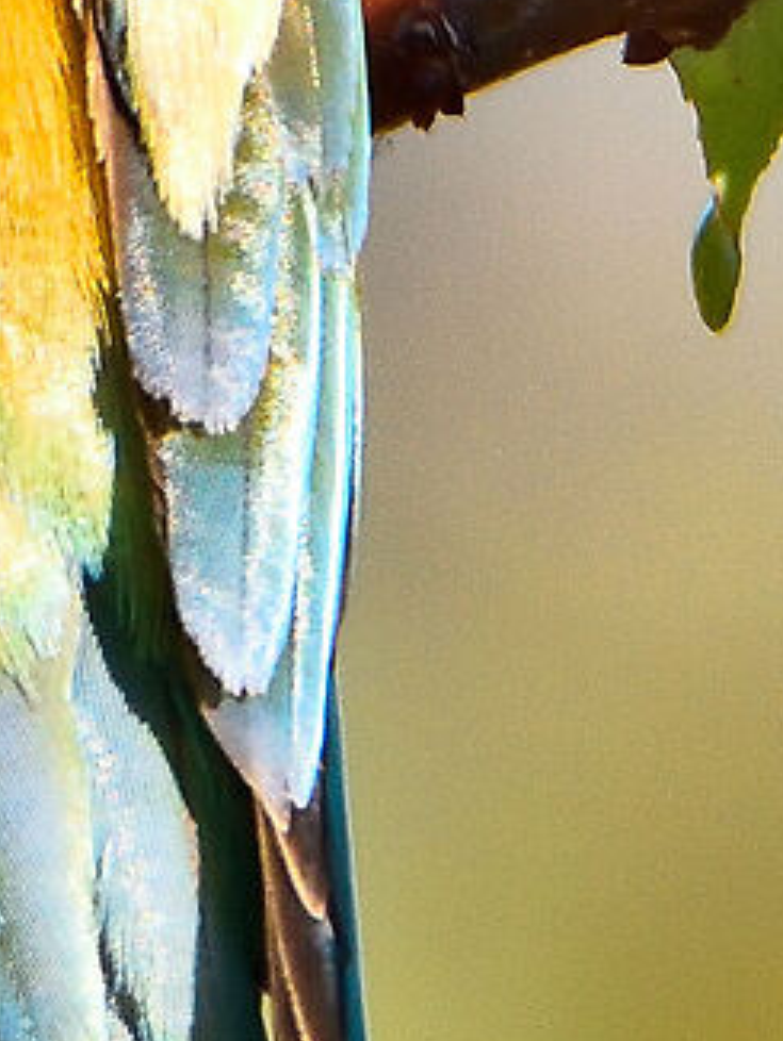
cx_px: -879
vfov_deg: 0.3
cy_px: -45
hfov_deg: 0.2
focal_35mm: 6365
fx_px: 191714
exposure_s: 1/1250
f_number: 8
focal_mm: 600
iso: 800
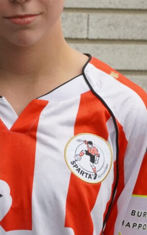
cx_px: 10
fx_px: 3709
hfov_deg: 2.3
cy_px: 19
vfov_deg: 3.6
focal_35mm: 579
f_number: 5.6
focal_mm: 163
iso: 2500
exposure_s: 1/320
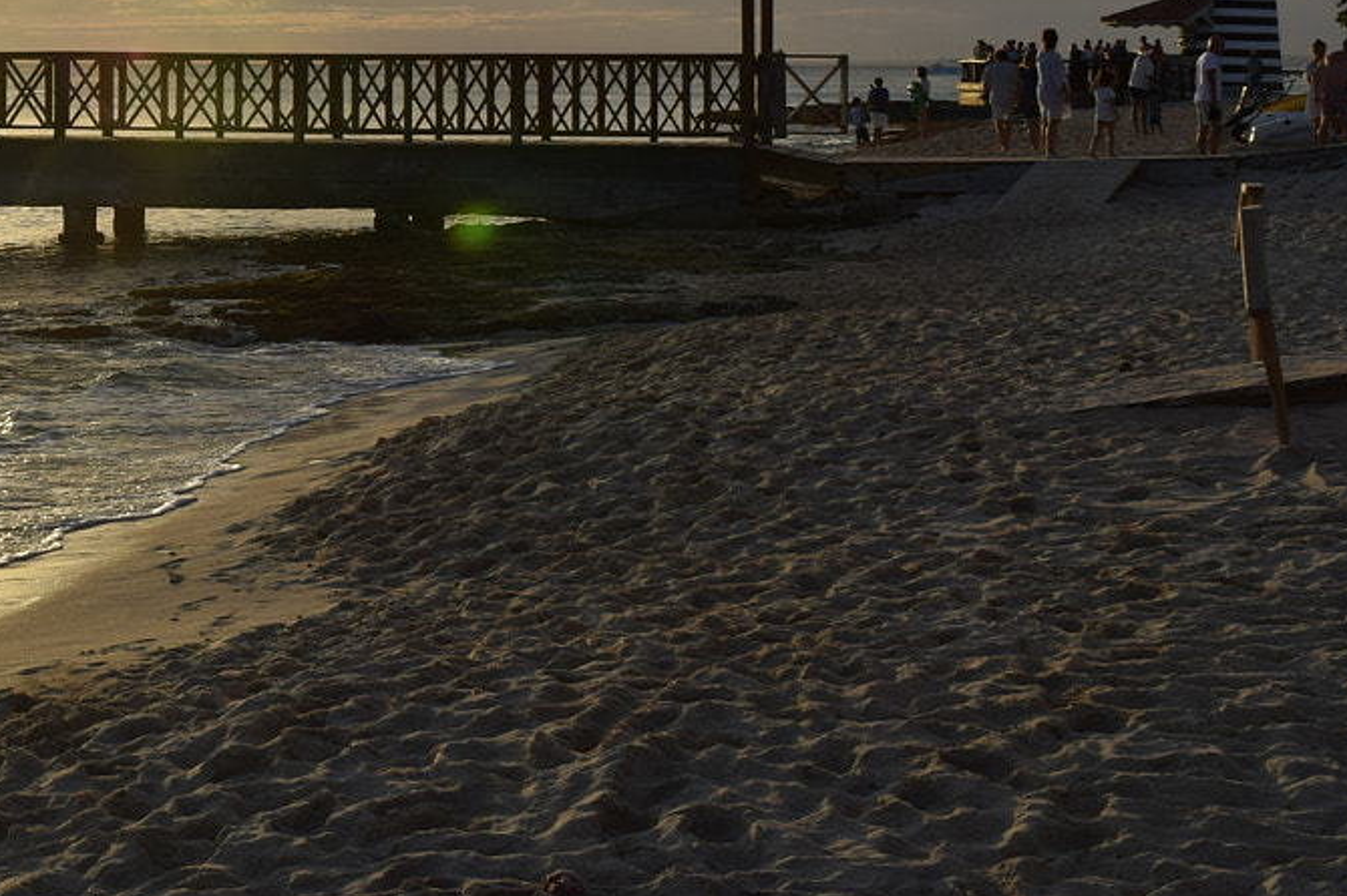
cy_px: -50
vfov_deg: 15.5
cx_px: -76
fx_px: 3216
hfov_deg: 22.5
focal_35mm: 86
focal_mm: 24
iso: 100
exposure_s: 1/640
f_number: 10
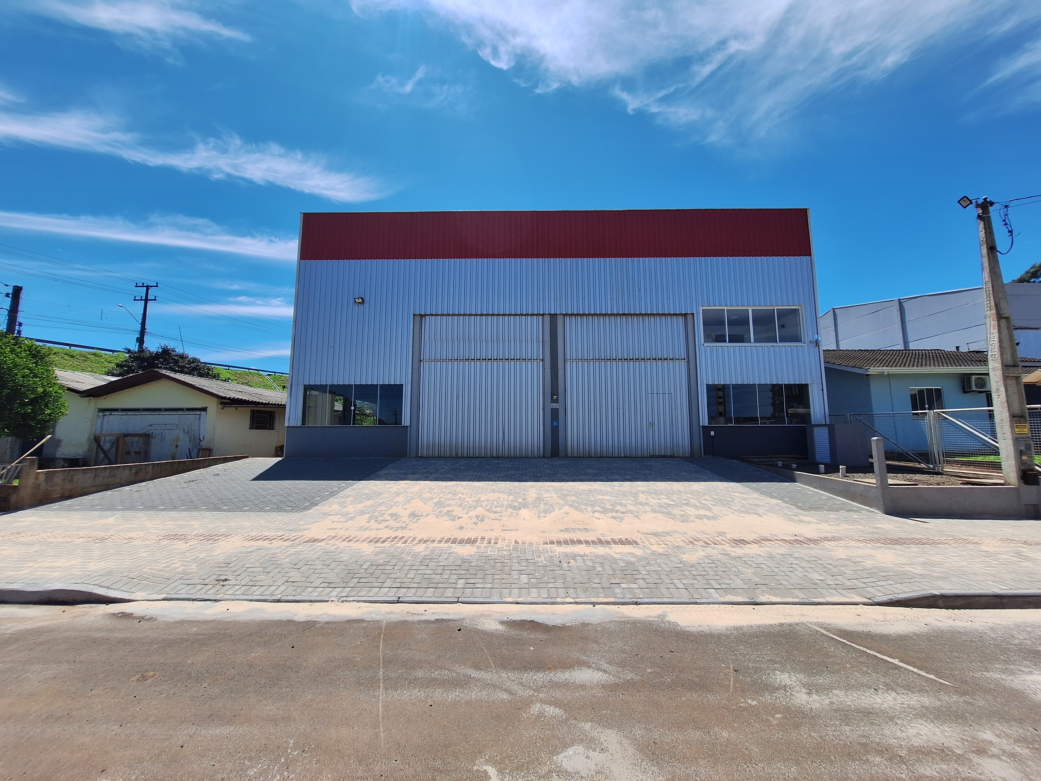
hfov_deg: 106.2
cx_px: 520
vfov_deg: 89.9
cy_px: 390
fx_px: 391
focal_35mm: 13
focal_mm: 1.74
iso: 40
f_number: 2.2
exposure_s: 1/1783
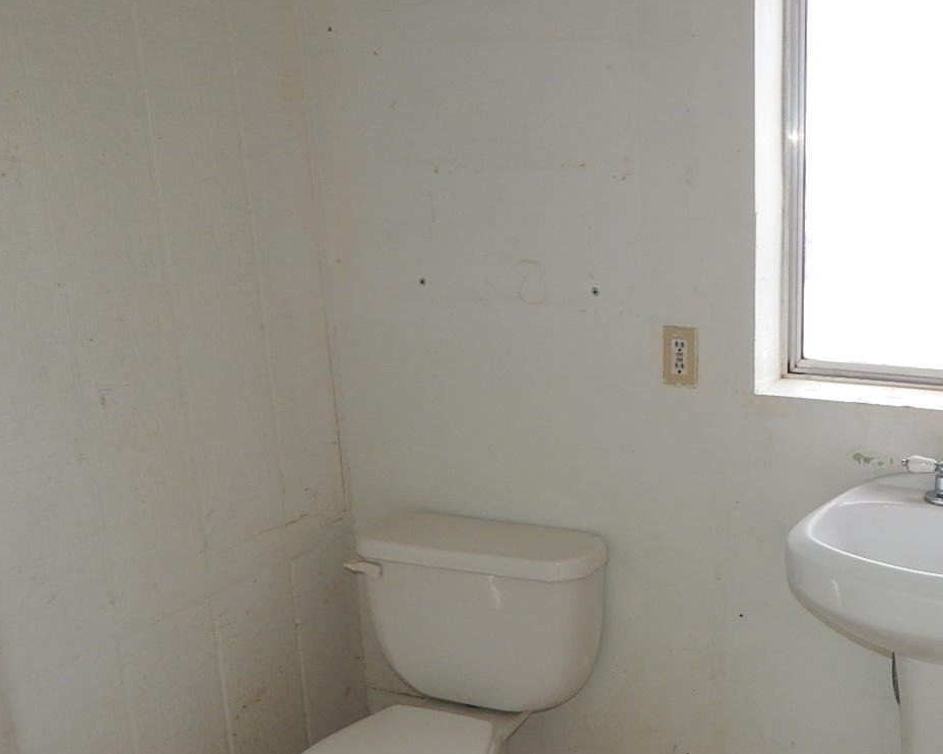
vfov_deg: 40.1
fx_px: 1033
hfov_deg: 47.0
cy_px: 420
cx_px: 724
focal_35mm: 37
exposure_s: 1/100
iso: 125
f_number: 3
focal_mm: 4
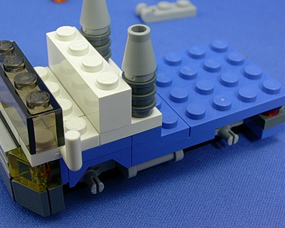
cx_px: 133
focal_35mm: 70
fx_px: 590
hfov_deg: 27.1
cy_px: 102
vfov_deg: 21.8
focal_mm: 9
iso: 70
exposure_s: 1/16.4
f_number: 3.4
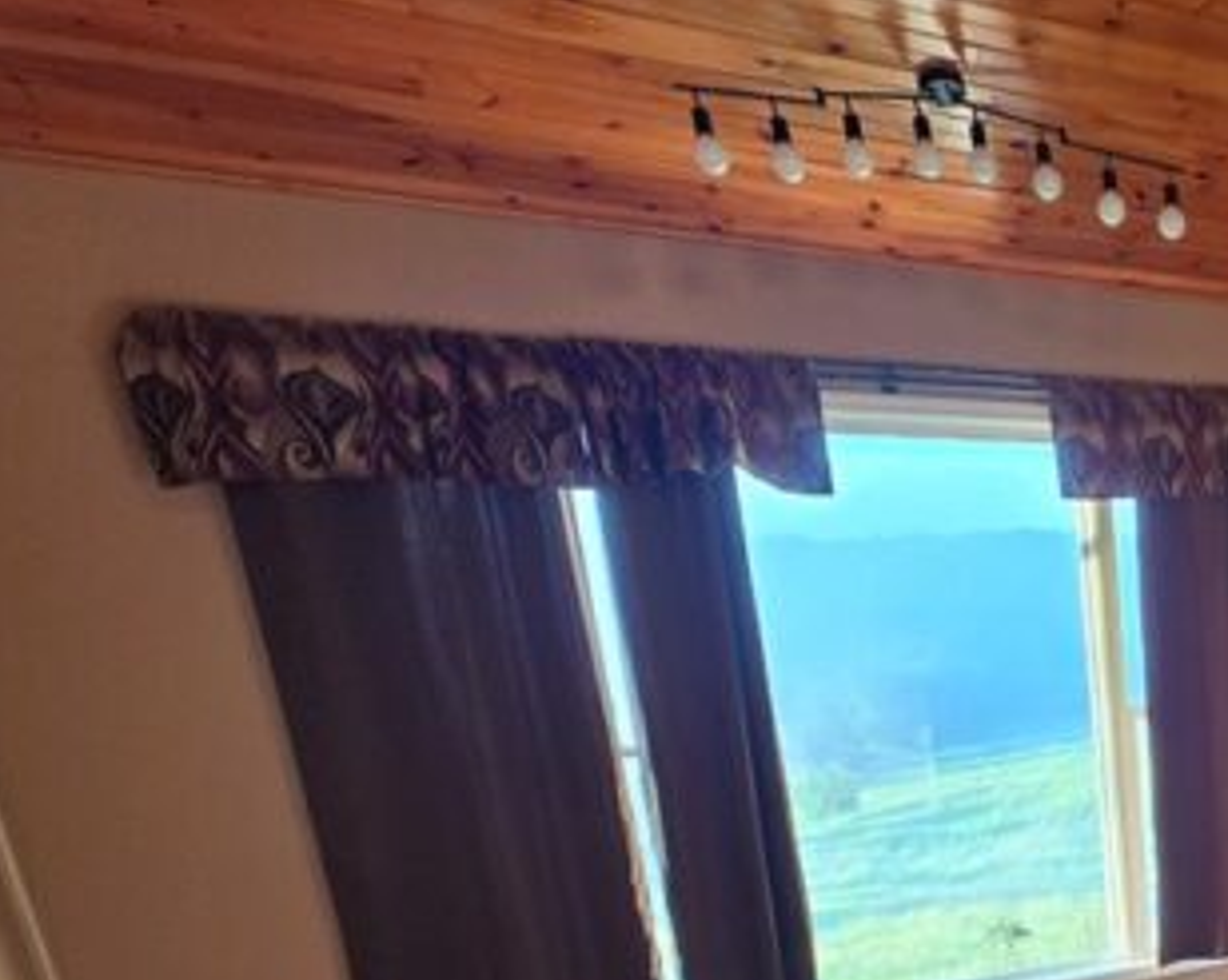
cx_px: 1360
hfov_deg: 42.3
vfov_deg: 38.4
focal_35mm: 33
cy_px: 1028
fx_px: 1199
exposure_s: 1/60
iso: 200
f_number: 1.9
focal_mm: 2.2
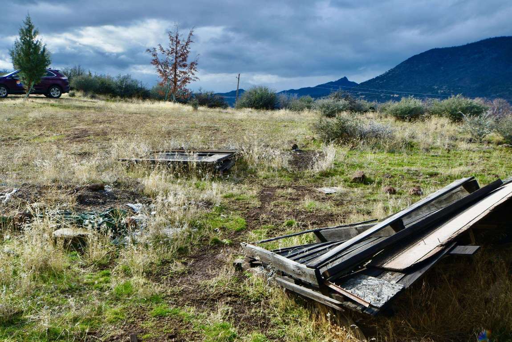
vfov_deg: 36.9
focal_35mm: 36
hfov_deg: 53.1
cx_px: 256
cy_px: 171
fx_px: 512
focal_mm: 24
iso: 100
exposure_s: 1/200
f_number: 8
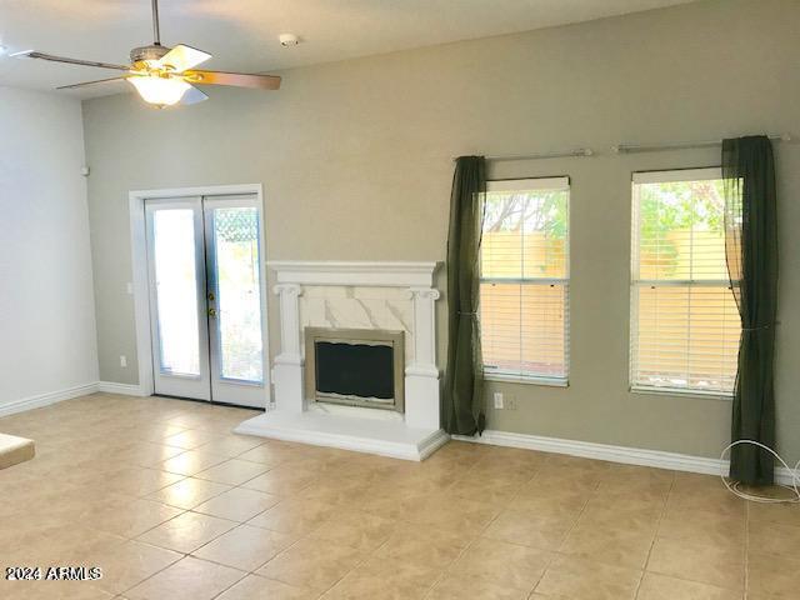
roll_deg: +1.4
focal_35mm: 28
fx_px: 647
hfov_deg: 63.4
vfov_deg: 49.7
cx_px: 400
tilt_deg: -6.2
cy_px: 300
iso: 32
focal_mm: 3.99
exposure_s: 1/24
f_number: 1.8
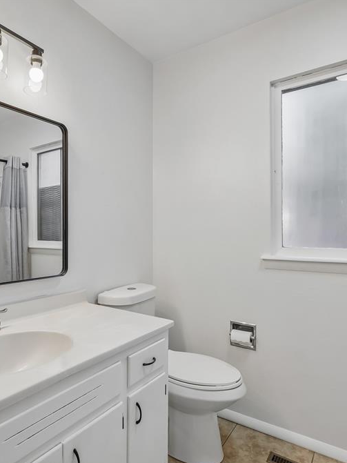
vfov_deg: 76.4
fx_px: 294
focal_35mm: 22
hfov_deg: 60.1
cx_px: 126
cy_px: 233
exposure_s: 1/40
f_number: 8
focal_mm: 10
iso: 800
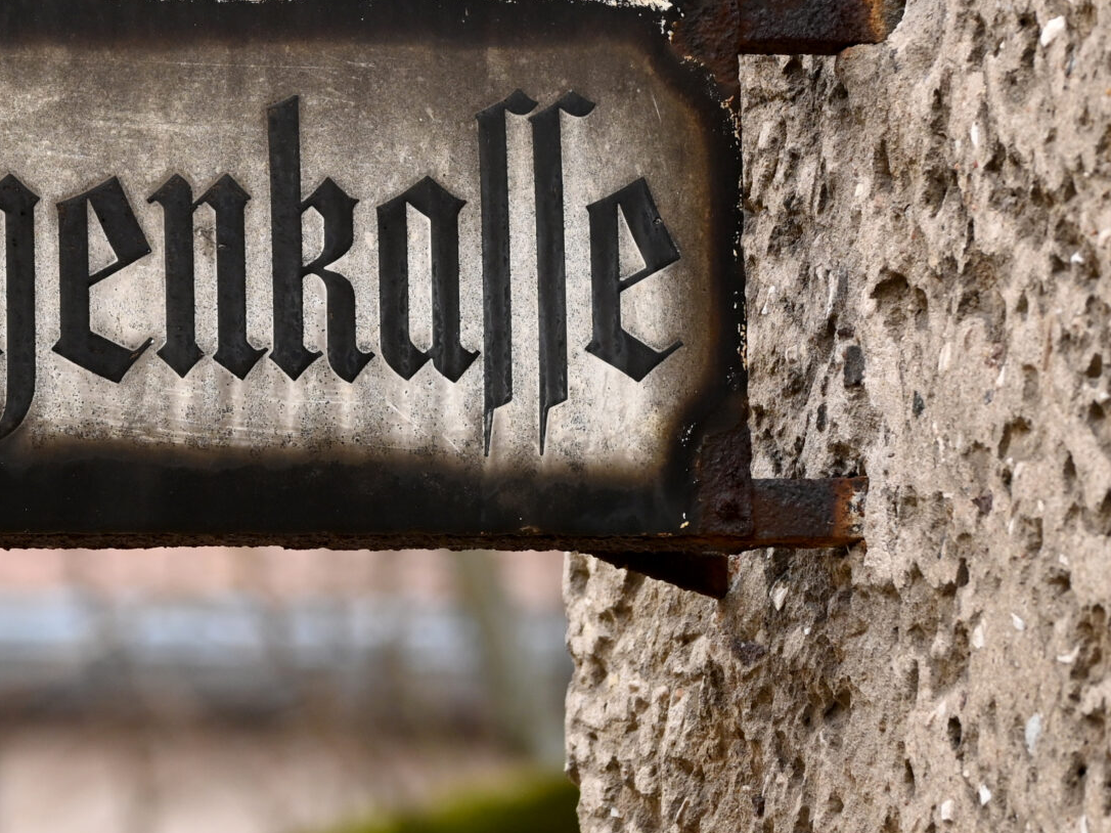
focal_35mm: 493
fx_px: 15824
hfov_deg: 4.0
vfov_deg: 3.0
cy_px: 280
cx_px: 170
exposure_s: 1/125
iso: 250
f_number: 5.3
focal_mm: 145
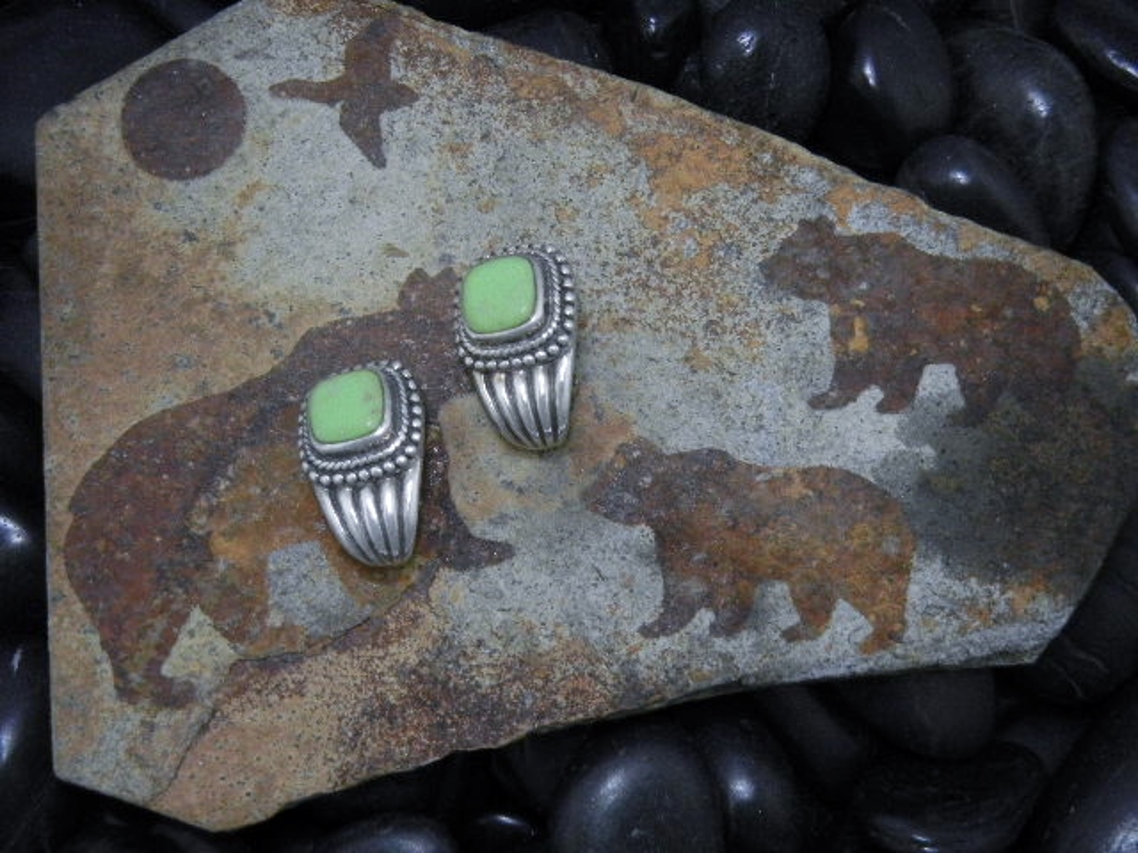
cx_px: 569
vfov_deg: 32.2
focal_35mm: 45
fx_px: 1479
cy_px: 426
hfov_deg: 42.1
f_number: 7.6
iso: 800
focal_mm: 8.1
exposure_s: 1/30
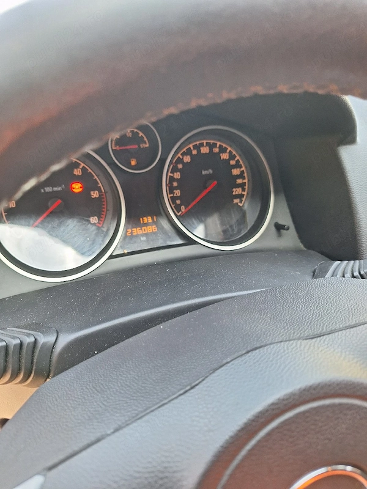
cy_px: 244
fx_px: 325
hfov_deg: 58.9
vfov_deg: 73.9
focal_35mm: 23
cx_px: 184
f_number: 1.8
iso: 80
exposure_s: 1/50
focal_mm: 5.54
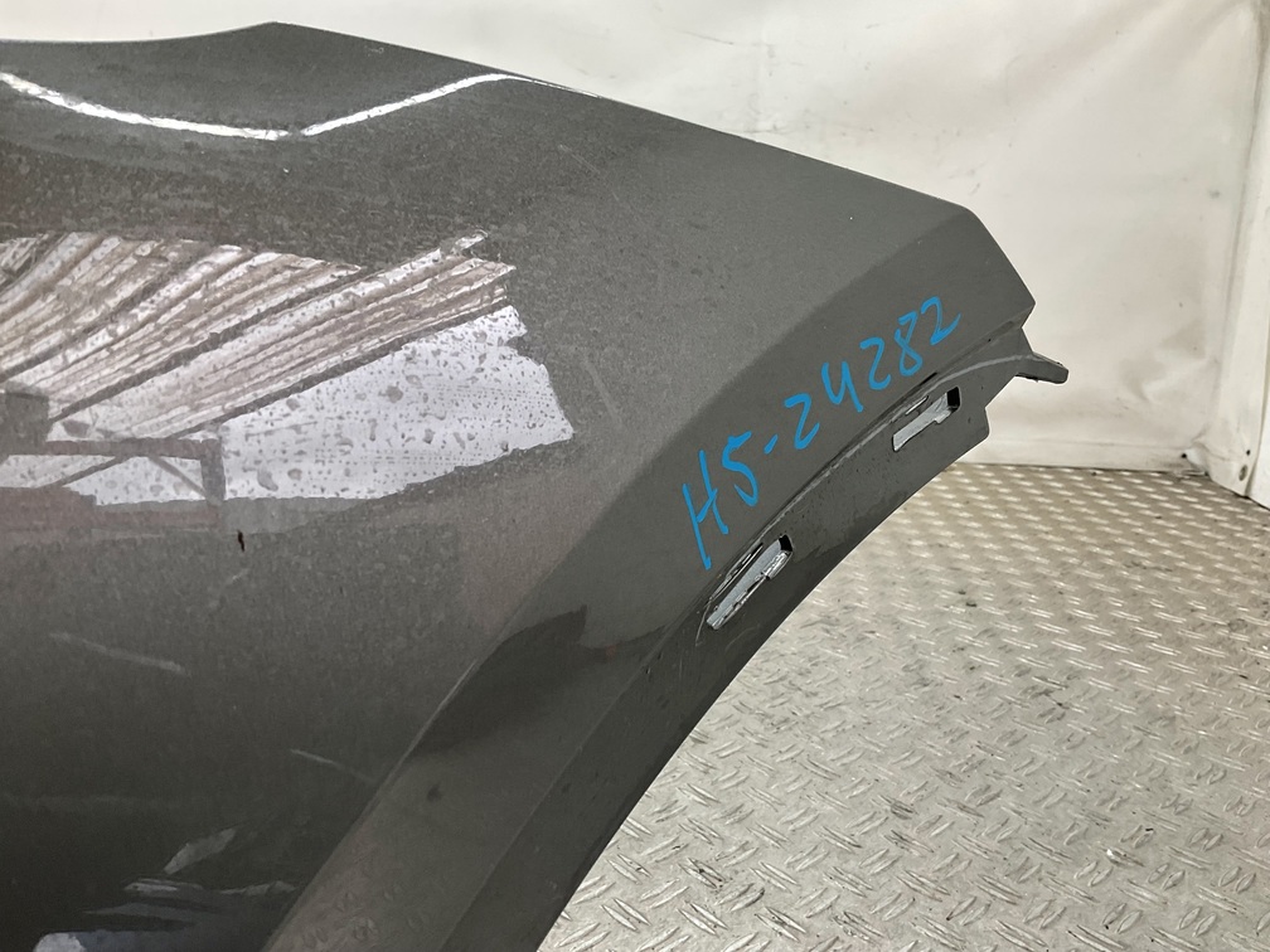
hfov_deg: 61.7
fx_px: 1064
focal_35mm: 29
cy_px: 476
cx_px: 635
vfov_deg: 48.2
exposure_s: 1/120
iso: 32
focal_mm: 3
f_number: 1.8
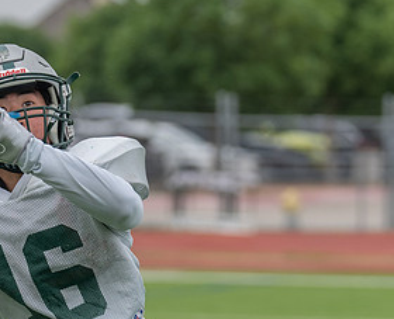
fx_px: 4490
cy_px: 234
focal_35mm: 383
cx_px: 68
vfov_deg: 4.1
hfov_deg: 5.0
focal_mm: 130
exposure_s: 1/1250
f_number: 3.5
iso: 200
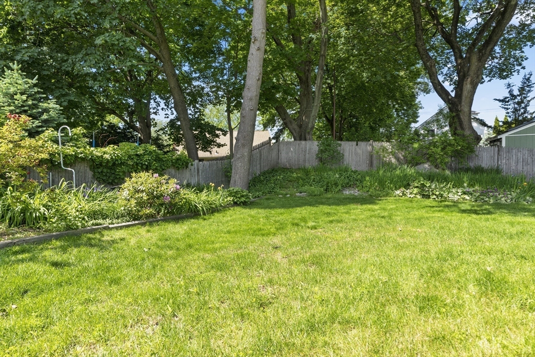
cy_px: 178
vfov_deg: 64.6
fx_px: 282
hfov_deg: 86.9
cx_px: 268
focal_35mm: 19
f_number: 9
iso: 320
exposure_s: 1/50
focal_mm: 19
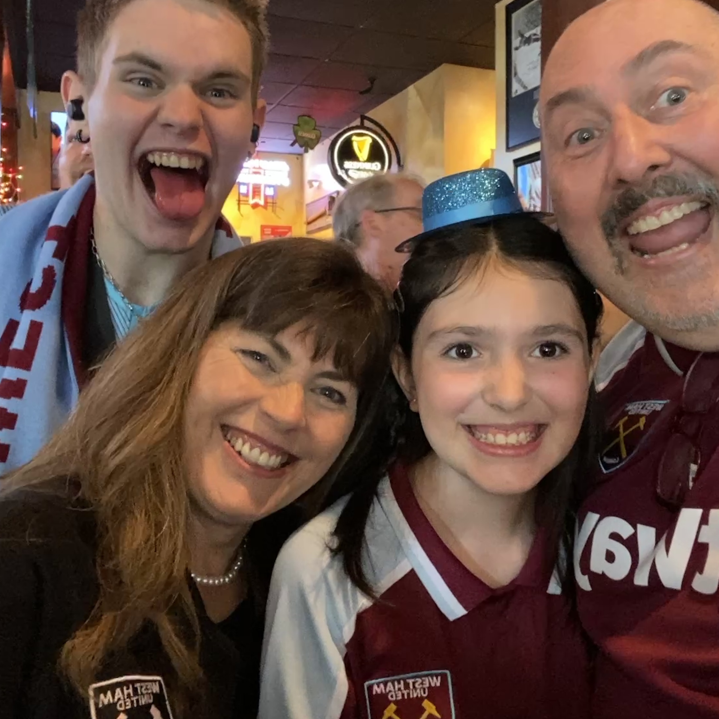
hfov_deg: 51.0
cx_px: 406
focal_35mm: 32
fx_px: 752
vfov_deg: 50.9
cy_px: 309
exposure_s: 1/16
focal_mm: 2.71
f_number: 2.2
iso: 400
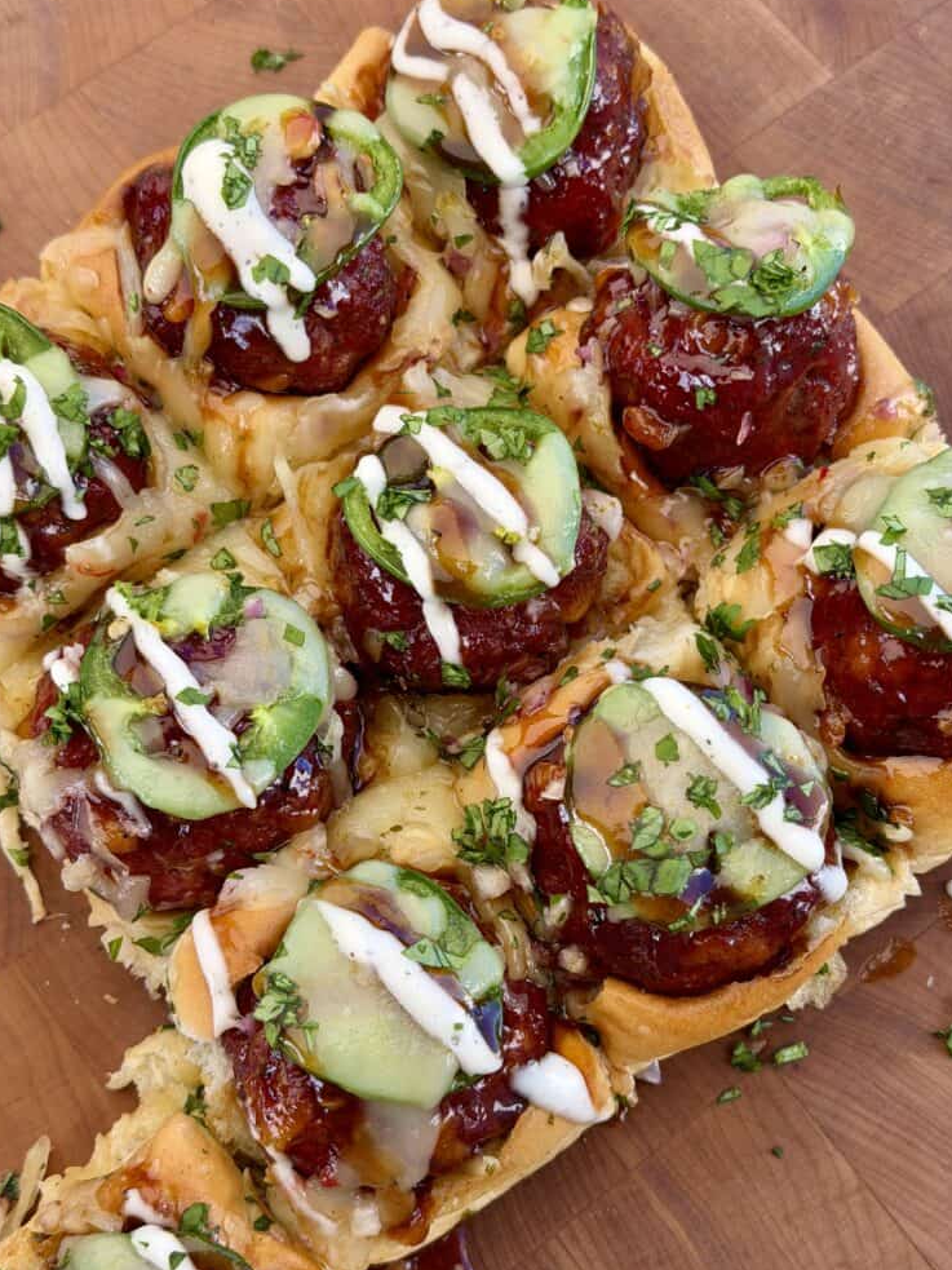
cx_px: 483
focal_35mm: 50
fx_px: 1834
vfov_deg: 38.2
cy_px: 642
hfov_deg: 29.1
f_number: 1.78
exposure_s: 1/583
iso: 64
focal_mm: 6.76
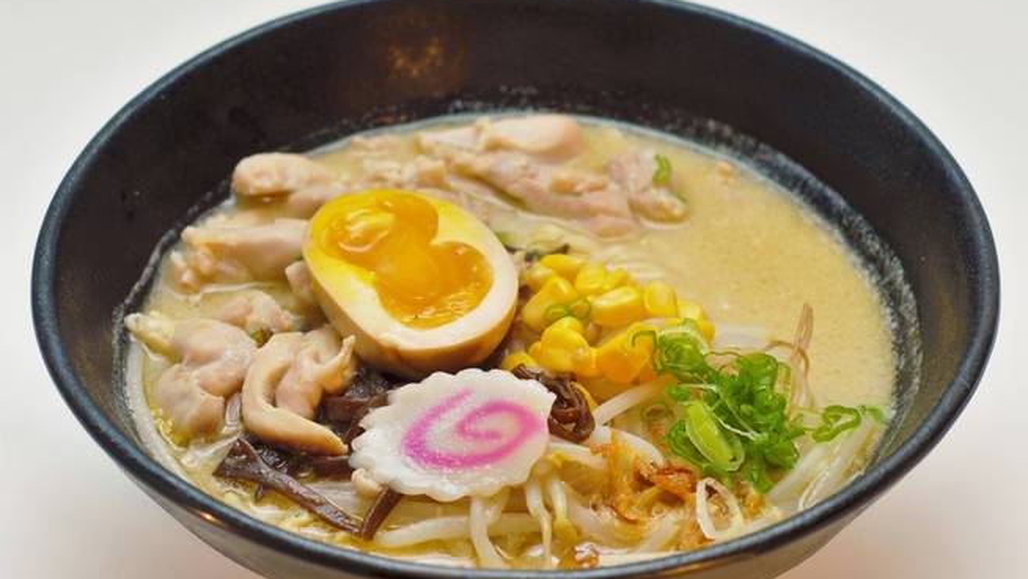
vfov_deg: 15.3
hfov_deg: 26.8
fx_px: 2154
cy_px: 324
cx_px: 514
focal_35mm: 79
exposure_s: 1/250
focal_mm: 50
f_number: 5
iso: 100
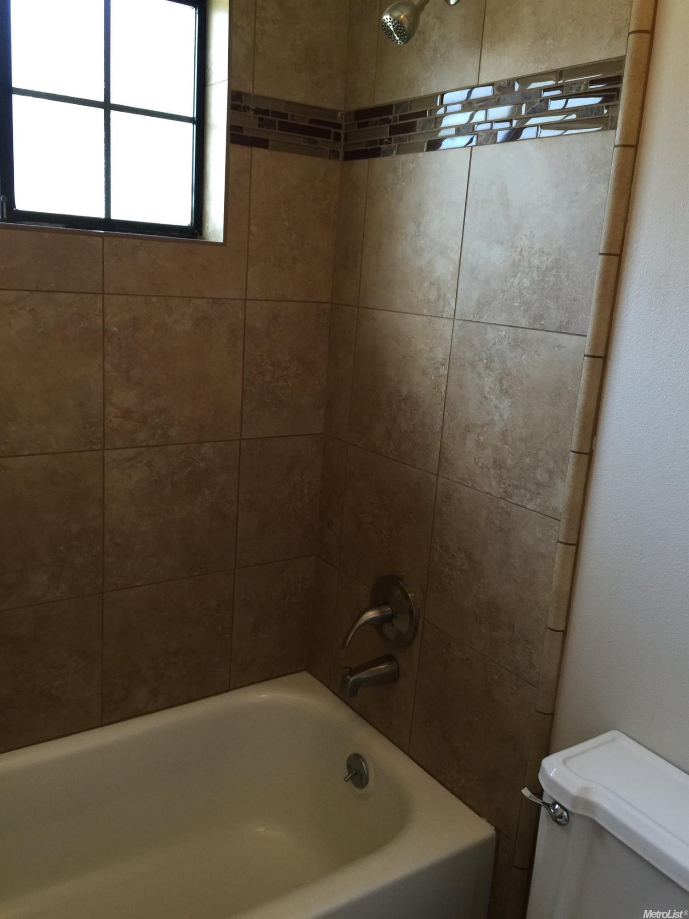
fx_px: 770
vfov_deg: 61.7
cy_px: 460
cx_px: 344
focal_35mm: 29
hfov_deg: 48.2
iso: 50
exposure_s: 1/30
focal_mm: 4.15
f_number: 2.2
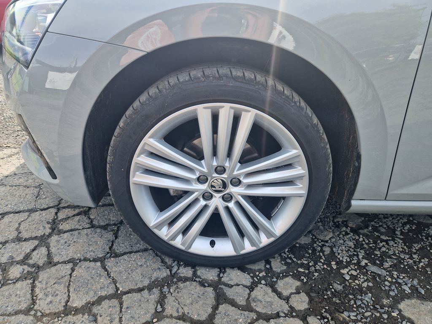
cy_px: 162
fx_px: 287
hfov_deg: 73.9
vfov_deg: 58.9
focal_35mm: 23
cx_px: 216
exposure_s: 1/388
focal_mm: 5.4
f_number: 1.8
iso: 50
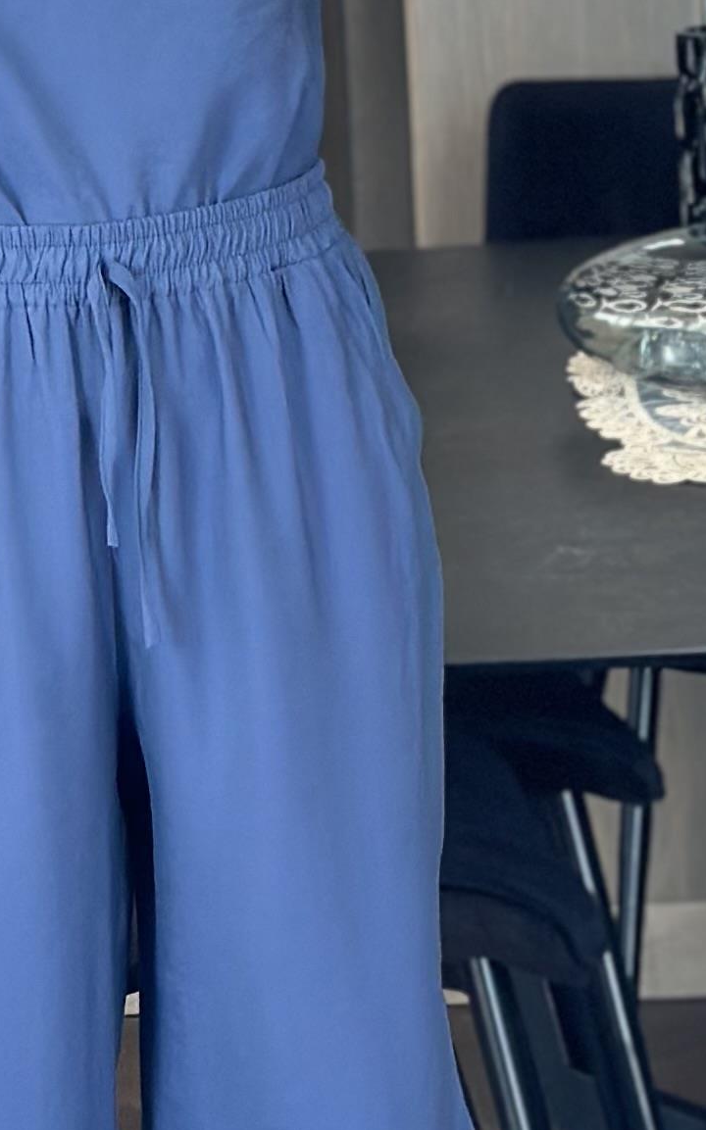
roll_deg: +3.3
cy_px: 611
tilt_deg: -16.0
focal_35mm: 178
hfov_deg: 7.4
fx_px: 5483
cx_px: 122
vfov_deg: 11.8
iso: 125
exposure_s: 1/115
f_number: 1.78
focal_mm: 6.86
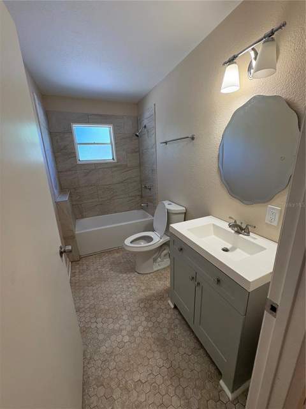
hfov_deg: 85.7
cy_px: 204
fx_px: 165
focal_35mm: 14
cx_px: 153
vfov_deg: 102.1
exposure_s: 1/120
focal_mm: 2.22
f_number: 2.2
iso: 320
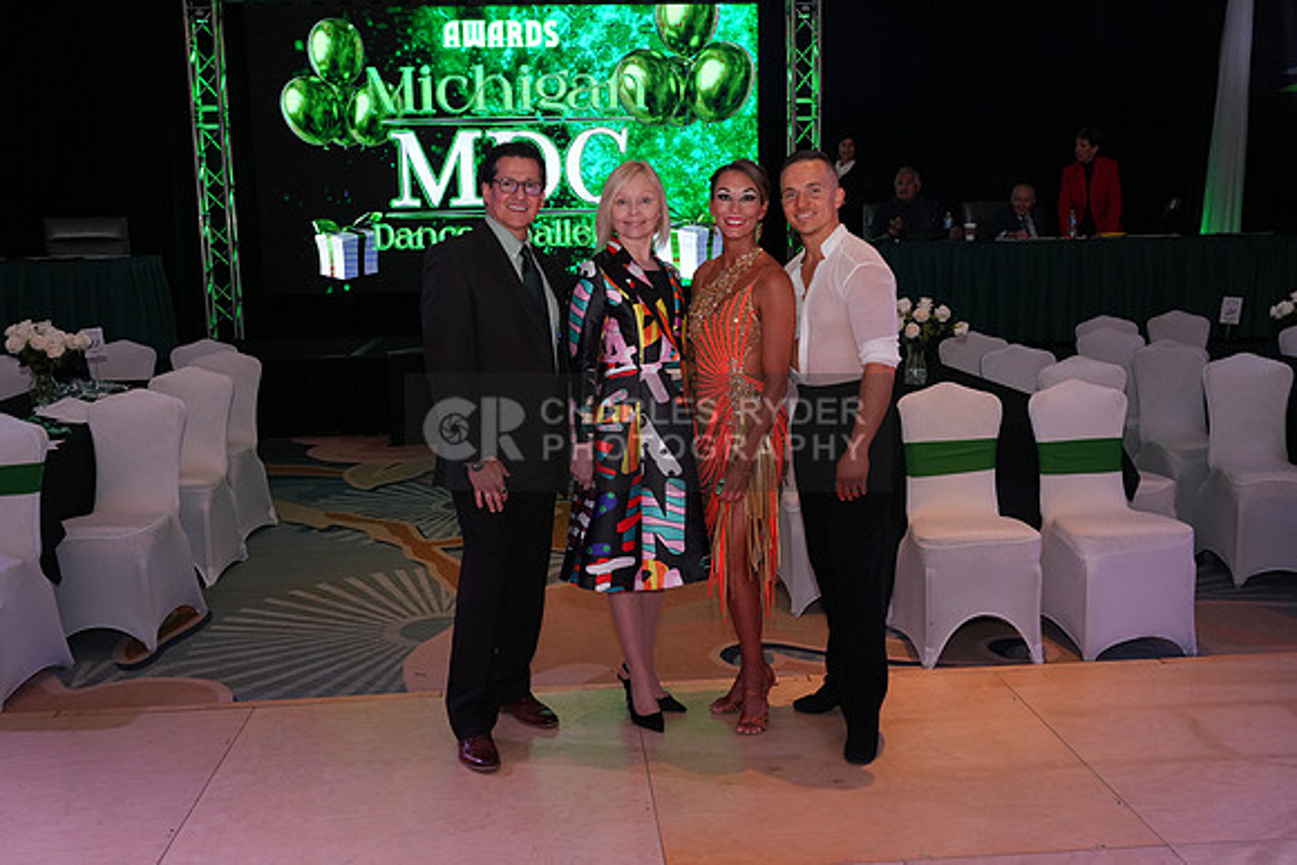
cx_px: 648
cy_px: 432
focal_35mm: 34
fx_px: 1225
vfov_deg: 38.9
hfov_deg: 55.8
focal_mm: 34
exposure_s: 1/250
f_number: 7.1
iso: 2000
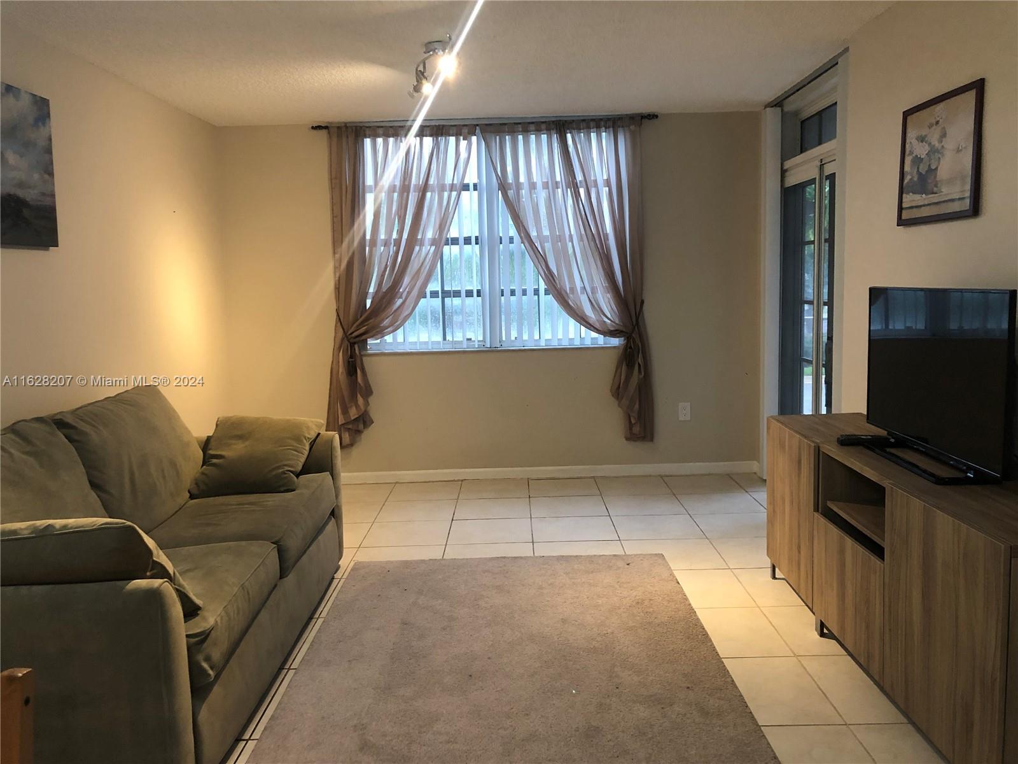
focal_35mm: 28
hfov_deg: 63.4
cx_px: 509
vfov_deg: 49.7
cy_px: 382
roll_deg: +1.8
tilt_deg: -6.6
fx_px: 823
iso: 64
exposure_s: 1/15
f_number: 1.8
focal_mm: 4
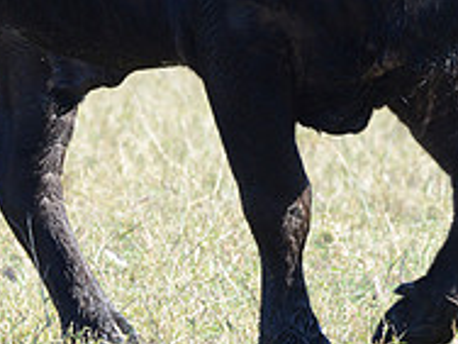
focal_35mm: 713
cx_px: 261
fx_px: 9434
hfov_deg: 2.8
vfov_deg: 2.1
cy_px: 1
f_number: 11
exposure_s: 1/500
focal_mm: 240
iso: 1600
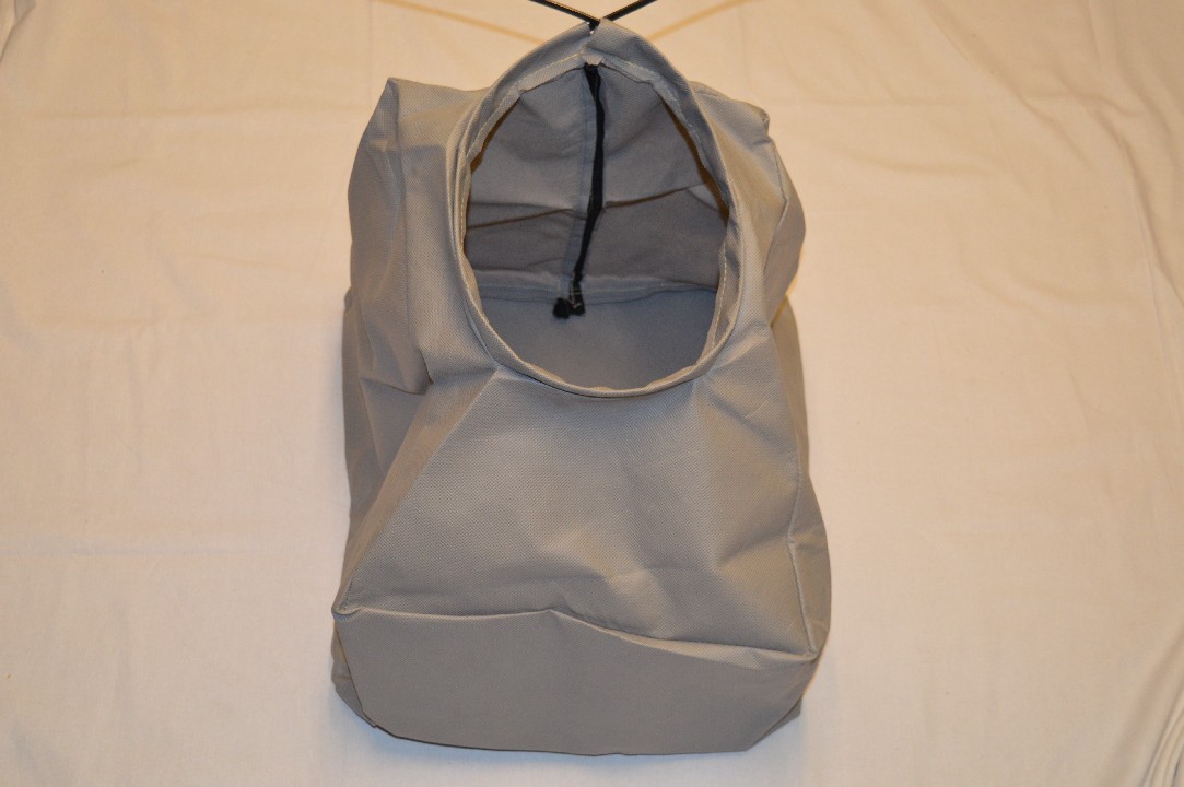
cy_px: 394
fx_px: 1725
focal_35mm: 52
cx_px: 592
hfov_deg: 37.9
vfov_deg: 25.7
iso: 720
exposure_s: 1/60
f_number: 4.5
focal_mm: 35
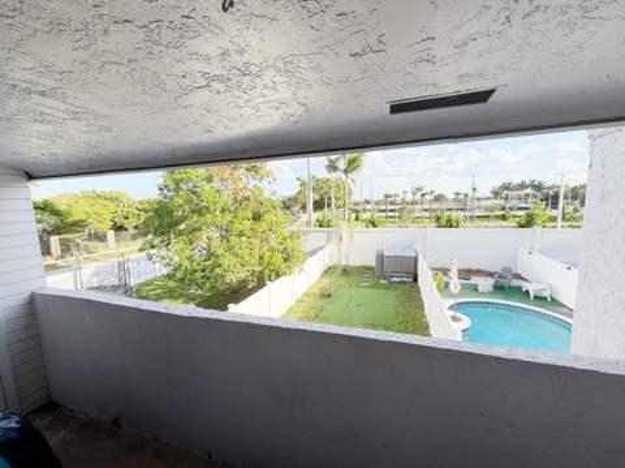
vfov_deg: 85.6
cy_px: 234
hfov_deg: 102.1
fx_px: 253
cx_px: 312
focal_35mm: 14
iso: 40
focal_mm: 2.22
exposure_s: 1/502
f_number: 2.2
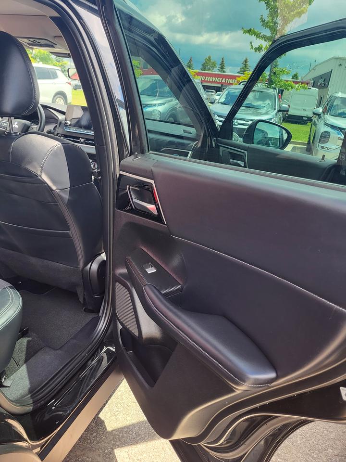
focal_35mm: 26
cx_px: 173
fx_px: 347
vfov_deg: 67.3
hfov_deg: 53.1
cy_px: 231
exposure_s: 1/174
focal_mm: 5.4
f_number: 1.8
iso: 40
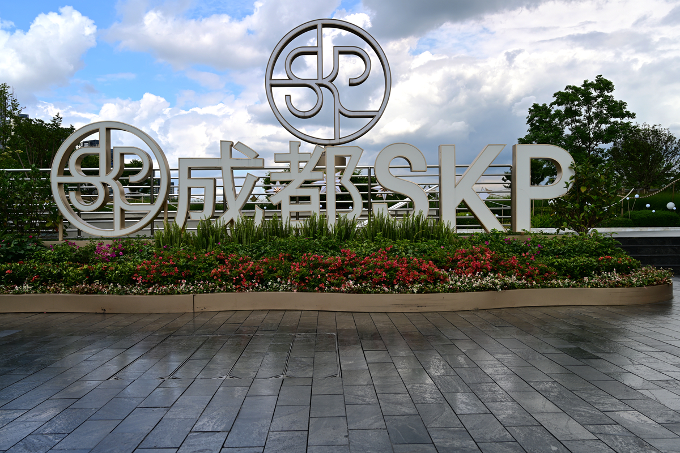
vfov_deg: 44.3
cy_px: 226
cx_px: 340
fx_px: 557
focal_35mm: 30
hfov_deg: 62.8
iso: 100
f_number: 8
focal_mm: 29.5
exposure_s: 1/125
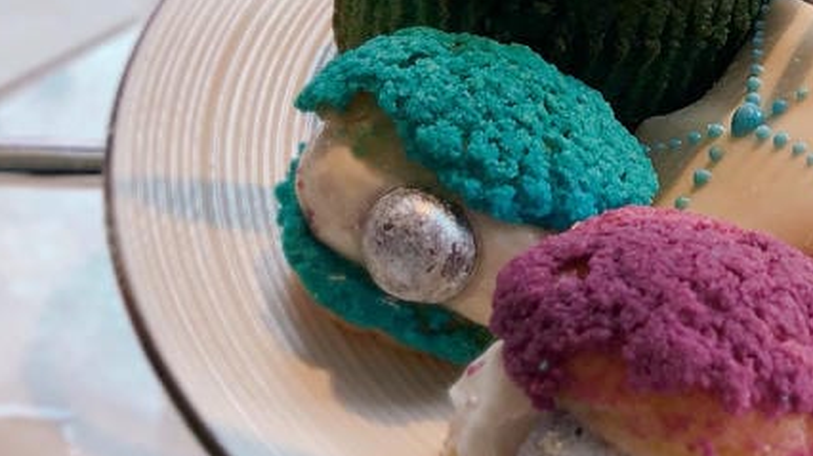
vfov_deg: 13.7
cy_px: -42
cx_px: 880
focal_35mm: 86
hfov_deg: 23.3
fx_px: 1853
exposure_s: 1/120
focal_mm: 3.99
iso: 40
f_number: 1.8
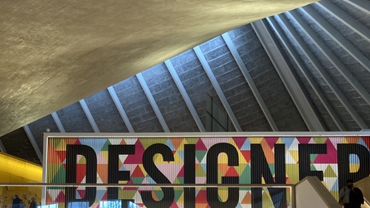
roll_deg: -1.0
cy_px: 219
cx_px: 121
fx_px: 491
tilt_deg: +6.3
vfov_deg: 22.8
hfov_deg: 40.8
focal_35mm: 50
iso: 125
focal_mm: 3.99
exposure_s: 1/50
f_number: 1.8
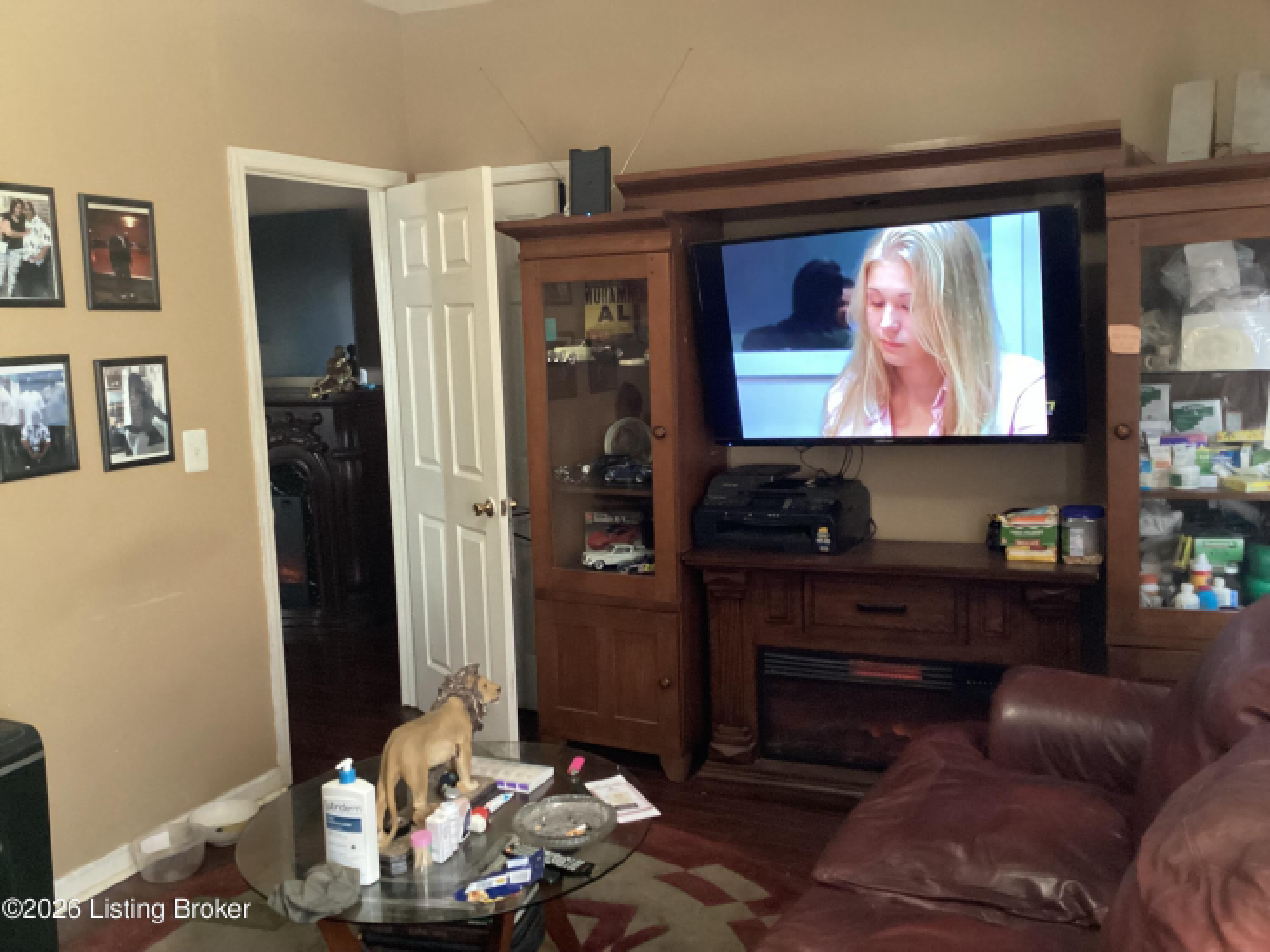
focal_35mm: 31
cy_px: 476
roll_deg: +1.8
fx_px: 1137
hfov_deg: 58.4
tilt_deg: -8.4
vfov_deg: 45.4
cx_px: 635
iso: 320
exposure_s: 1/30
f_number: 2.4
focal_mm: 3.3
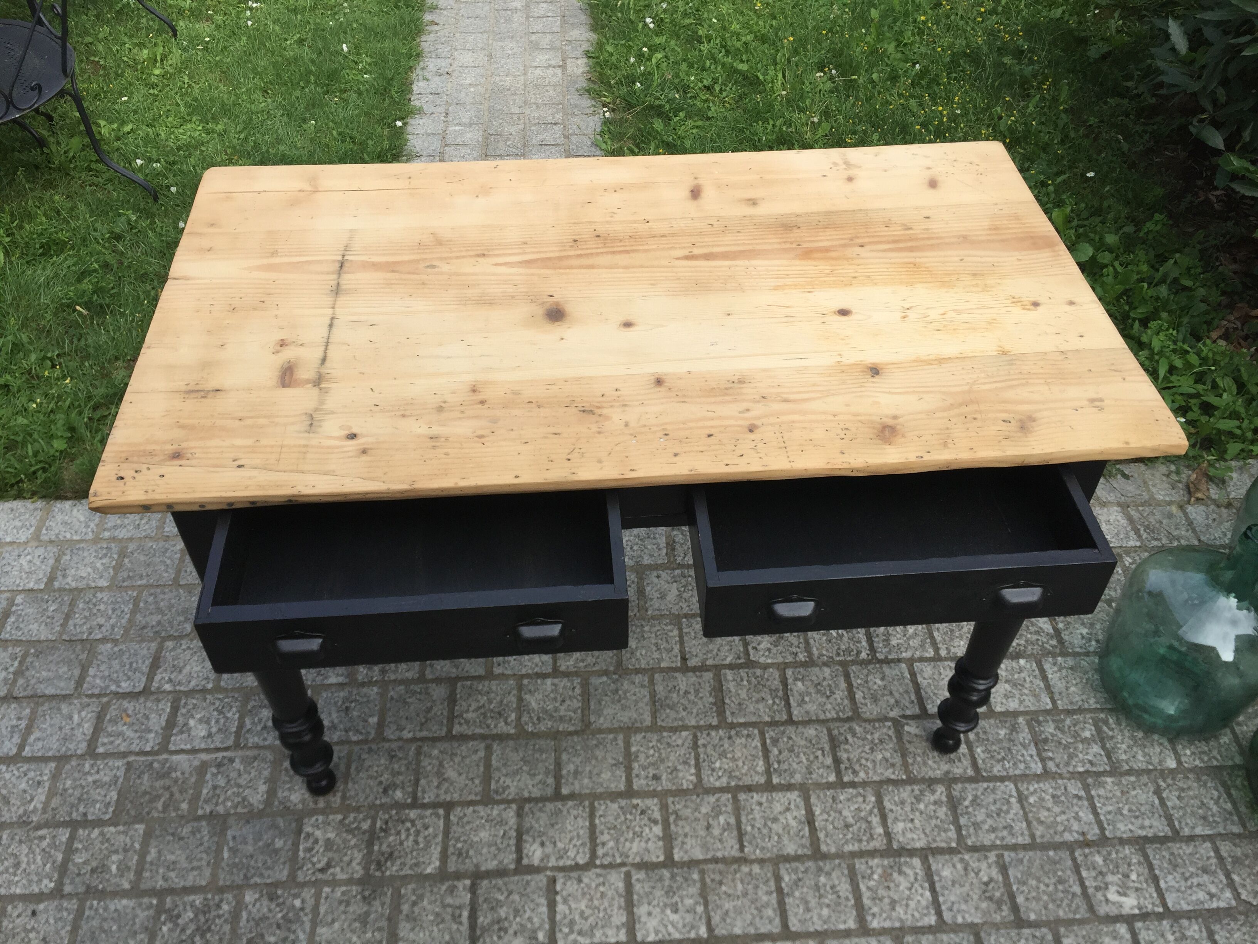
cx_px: 629
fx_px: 1054
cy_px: 472
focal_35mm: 29
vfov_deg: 48.2
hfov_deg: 61.7
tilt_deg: -47.7
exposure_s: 1/964
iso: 32
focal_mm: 4.15
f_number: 2.2
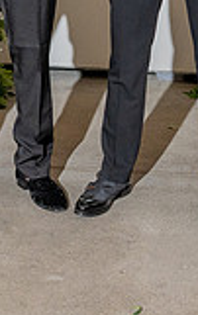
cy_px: -110
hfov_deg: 10.3
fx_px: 1102
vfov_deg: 15.4
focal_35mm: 128
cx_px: 127
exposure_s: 1/200
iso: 800
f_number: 5.6
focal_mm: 30
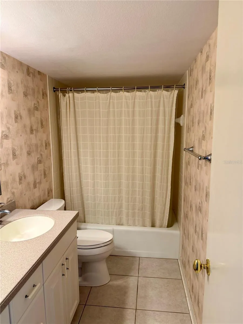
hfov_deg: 56.8
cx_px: 122
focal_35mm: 24
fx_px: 225
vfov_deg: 71.6
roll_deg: +0.7
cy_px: 162
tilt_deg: -7.7
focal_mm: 6.76
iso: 200
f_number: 1.78
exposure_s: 1/120
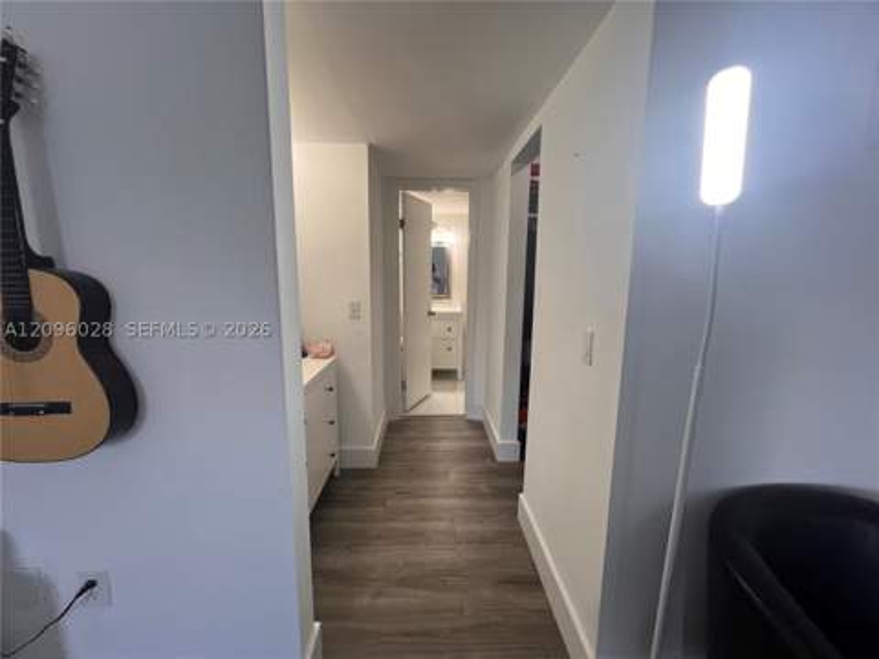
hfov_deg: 106.2
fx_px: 330
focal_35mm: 13
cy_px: 330
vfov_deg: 89.9
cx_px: 440
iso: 160
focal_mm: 1.57
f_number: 1.8
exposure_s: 1/120
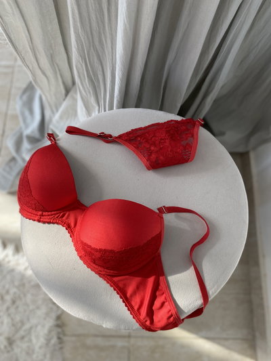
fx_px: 271
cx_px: 136
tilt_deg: -73.5
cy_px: 180
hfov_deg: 53.1
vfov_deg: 67.3
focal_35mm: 26
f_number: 1.8
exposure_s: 1/204
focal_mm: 4.25
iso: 32
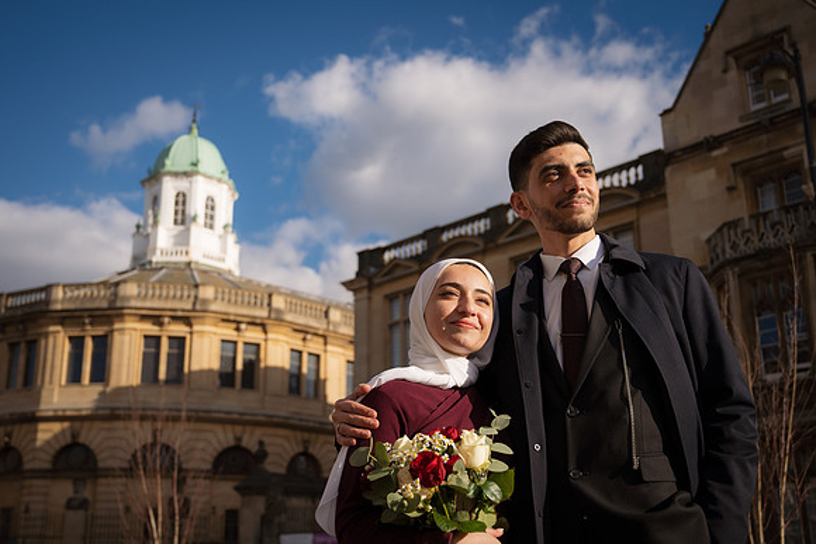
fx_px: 951
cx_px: 399
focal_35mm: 42
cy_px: 278
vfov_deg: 31.9
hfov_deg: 46.4
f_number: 4
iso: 100
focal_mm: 41
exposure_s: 1/2000
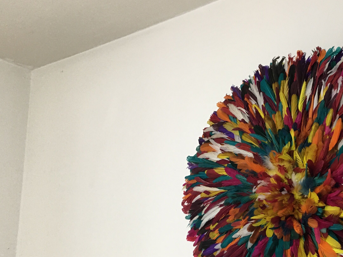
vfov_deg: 26.6
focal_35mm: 54
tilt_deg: +10.0
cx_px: 261
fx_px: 535
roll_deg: -1.6
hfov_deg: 34.7
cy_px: 204
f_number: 2.2
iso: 64
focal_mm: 4.15
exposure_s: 1/17
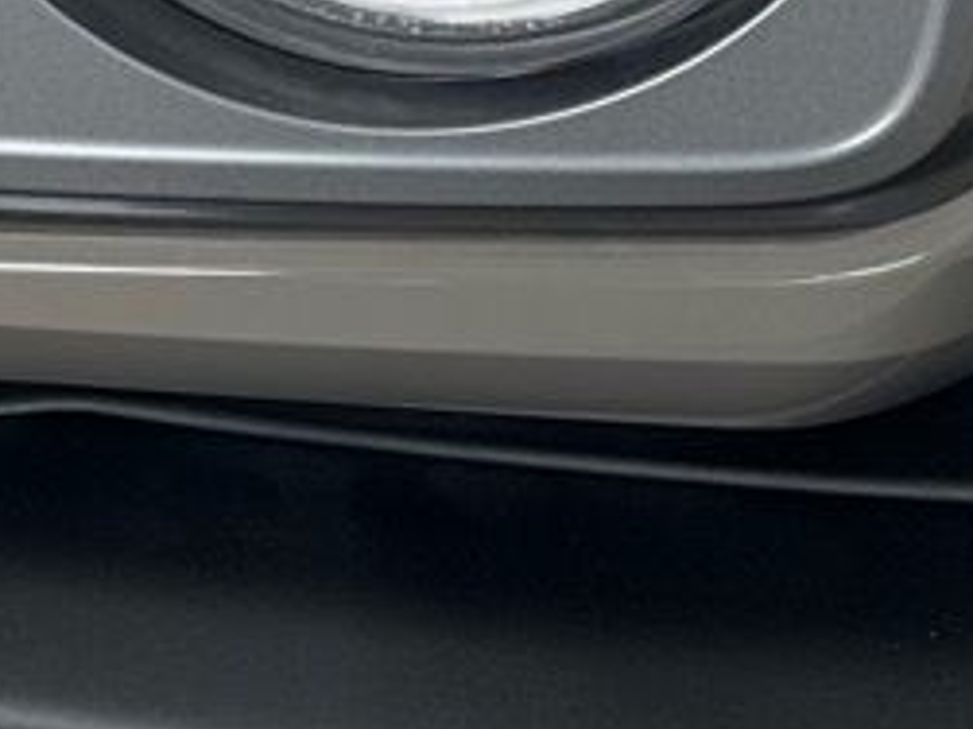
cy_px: -818
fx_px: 4299
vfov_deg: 9.0
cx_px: -372
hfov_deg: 12.4
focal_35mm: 153
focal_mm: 6.86
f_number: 1.78
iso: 64
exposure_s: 1/187
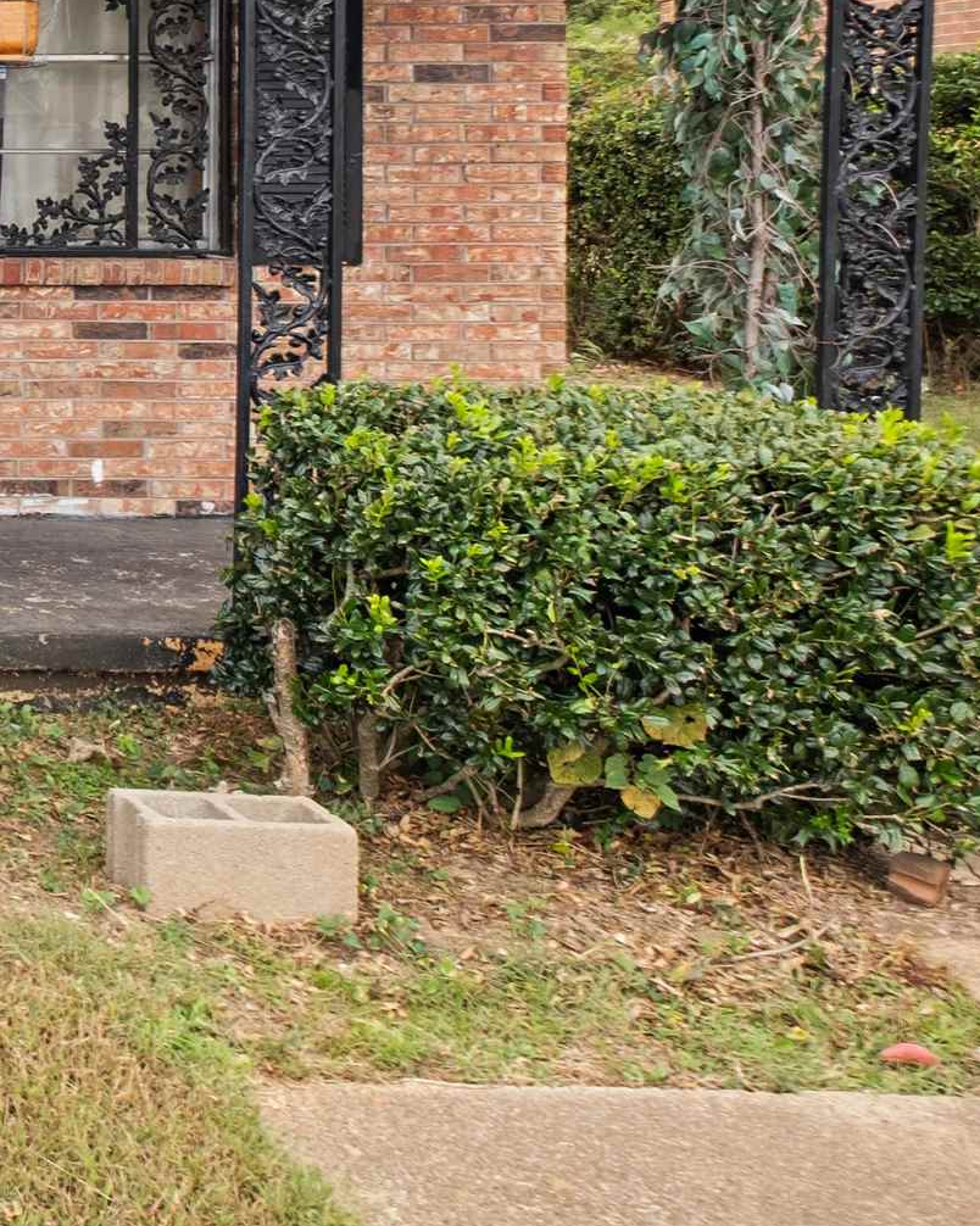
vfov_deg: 40.3
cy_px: 170
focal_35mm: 43
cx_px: -683
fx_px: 1560
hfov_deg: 23.2
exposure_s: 1/105
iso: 400
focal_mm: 10
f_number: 5
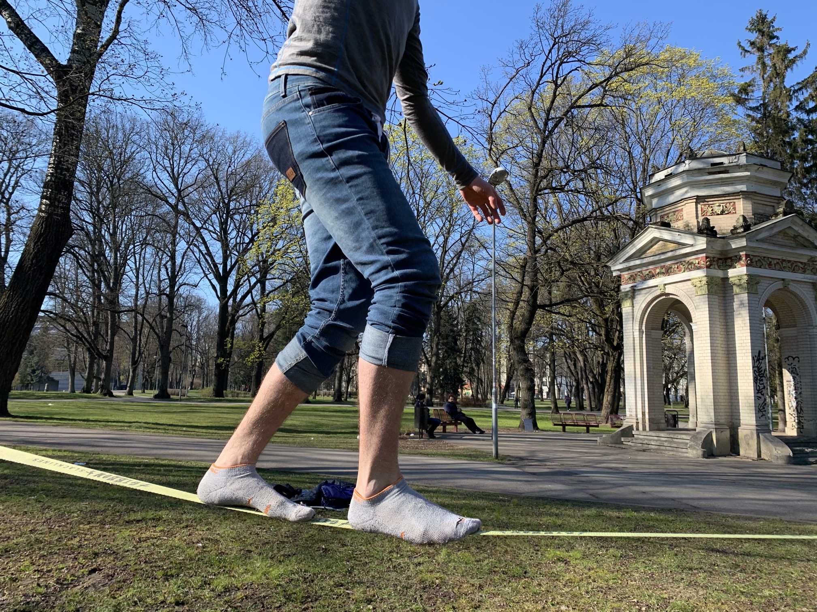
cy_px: 306
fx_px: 614
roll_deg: -0.5
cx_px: 408
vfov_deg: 53.1
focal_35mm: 26
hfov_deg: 67.3
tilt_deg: +9.1
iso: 25
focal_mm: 4.25
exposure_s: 1/945
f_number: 1.8
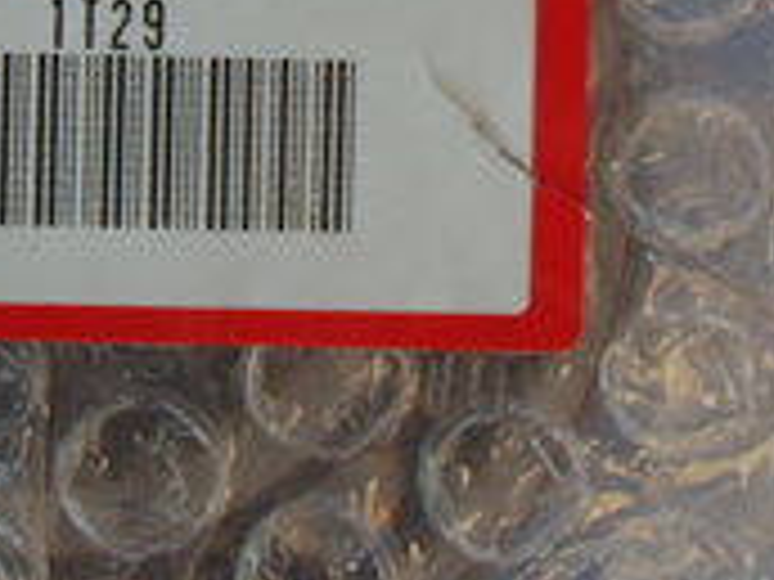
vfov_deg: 9.3
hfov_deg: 12.6
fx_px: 3488
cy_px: -243
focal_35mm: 156
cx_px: 81
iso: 80
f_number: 3.3
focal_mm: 7.6
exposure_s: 1/80
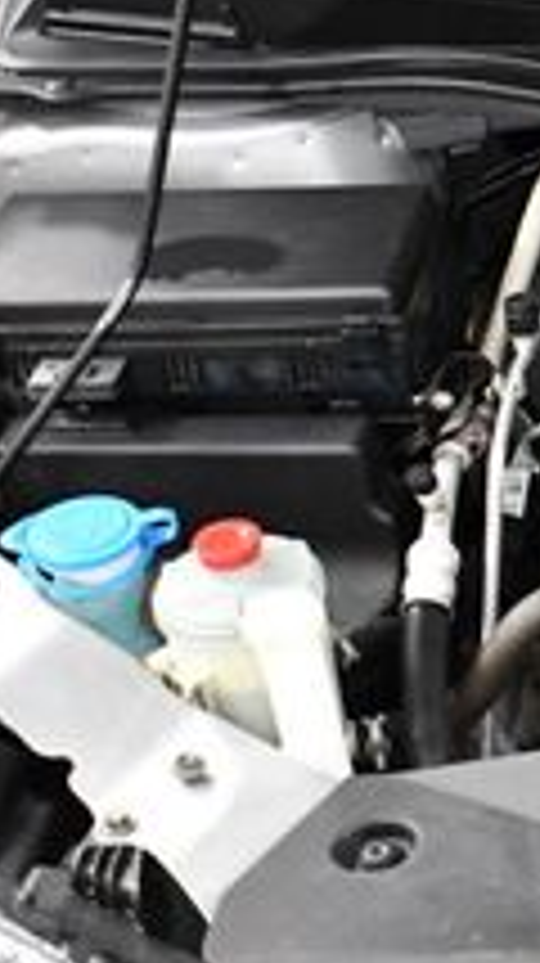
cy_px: 572
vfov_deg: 18.9
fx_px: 2883
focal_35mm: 113
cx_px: 1242
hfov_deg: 9.6
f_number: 3.5
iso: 3200
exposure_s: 1/100
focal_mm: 18
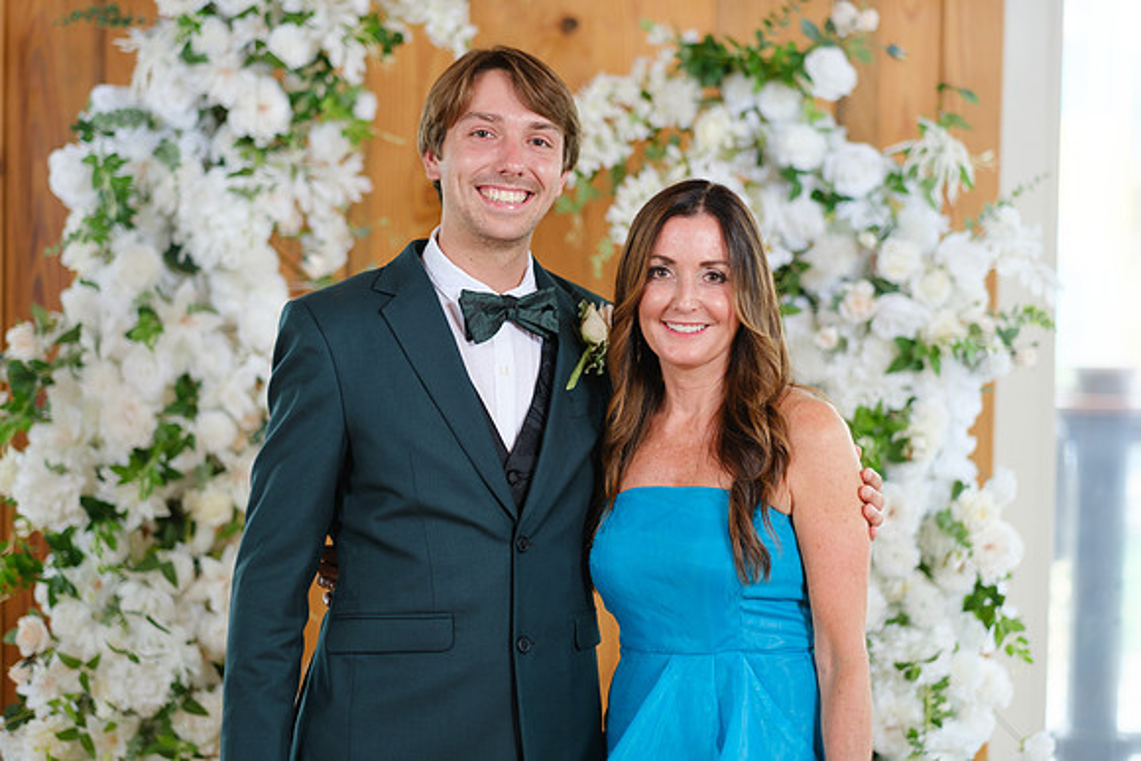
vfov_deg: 16.3
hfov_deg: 24.2
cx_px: 570
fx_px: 2663
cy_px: 380
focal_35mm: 84
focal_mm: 56
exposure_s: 1/250
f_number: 1.6
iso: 250
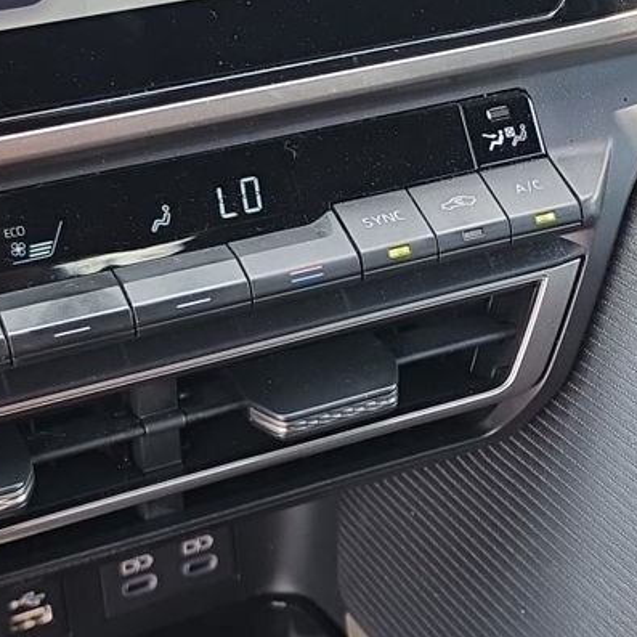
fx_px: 1707
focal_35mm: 82
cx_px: 464
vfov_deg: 21.1
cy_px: 241
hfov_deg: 21.0
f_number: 1.4
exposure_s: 1/100
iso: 10
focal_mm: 6.5
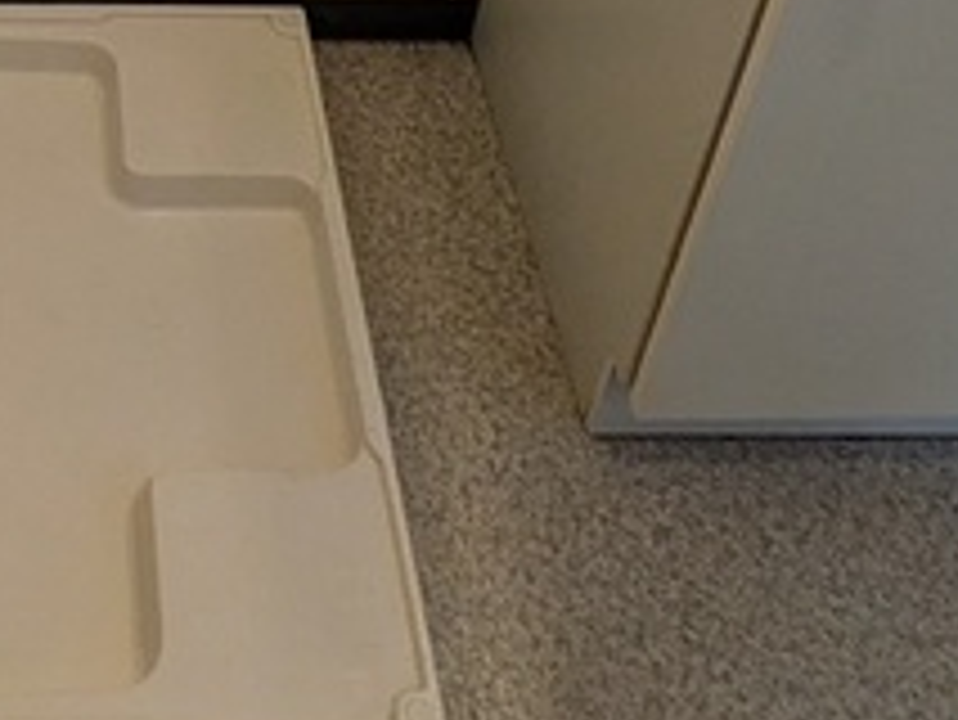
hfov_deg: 28.8
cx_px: 9
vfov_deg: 18.9
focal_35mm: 63
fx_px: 1745
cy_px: -504
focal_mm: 1.83
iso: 325
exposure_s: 1/120
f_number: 2.2
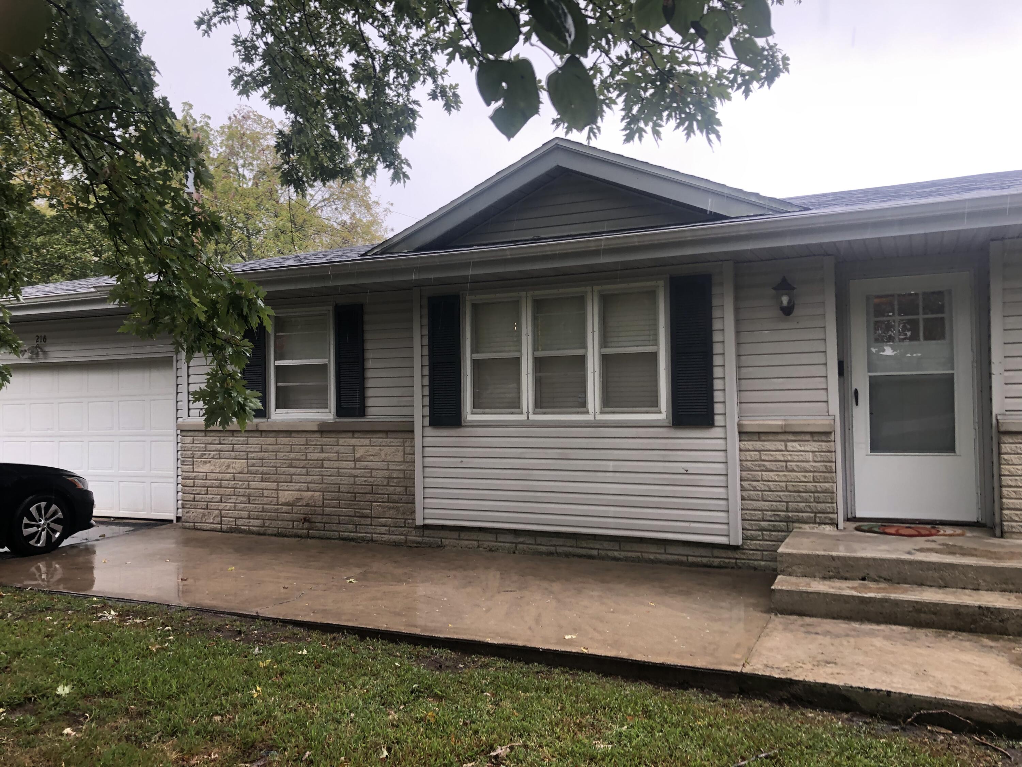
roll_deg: +0.2
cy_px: 384
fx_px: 827
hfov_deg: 63.4
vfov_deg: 49.7
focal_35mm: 28
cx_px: 511
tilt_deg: +3.0
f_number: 1.8
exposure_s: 1/120
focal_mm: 3.99
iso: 50
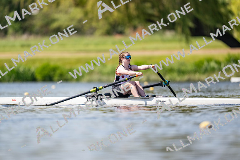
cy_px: 80
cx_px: 120
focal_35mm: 600
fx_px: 4001
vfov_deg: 2.3
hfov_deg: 3.4
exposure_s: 1/2500
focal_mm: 600
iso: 280
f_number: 4
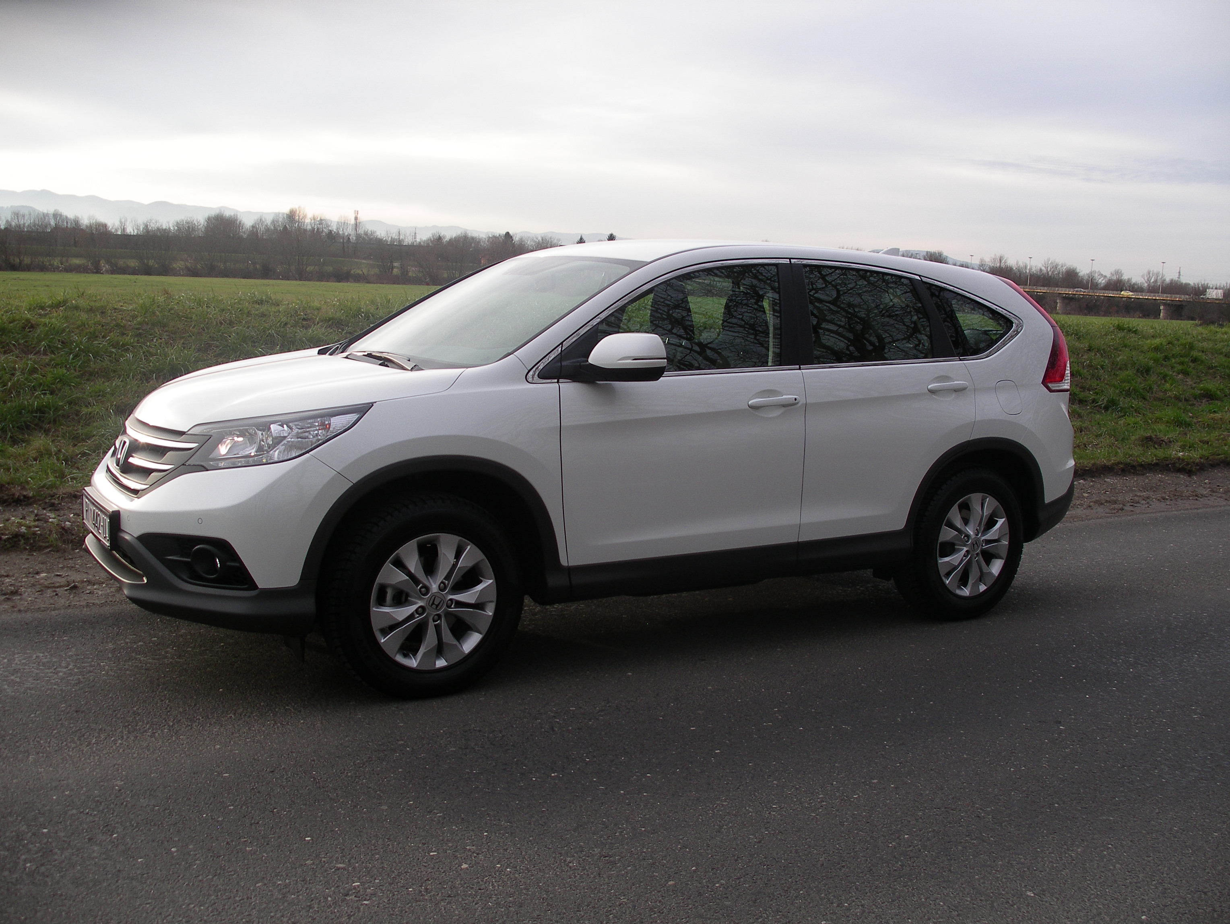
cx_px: 615
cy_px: 462
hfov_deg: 50.1
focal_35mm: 37
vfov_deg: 38.7
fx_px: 1316
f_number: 3.5
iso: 80
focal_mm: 7.8
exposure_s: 1/200
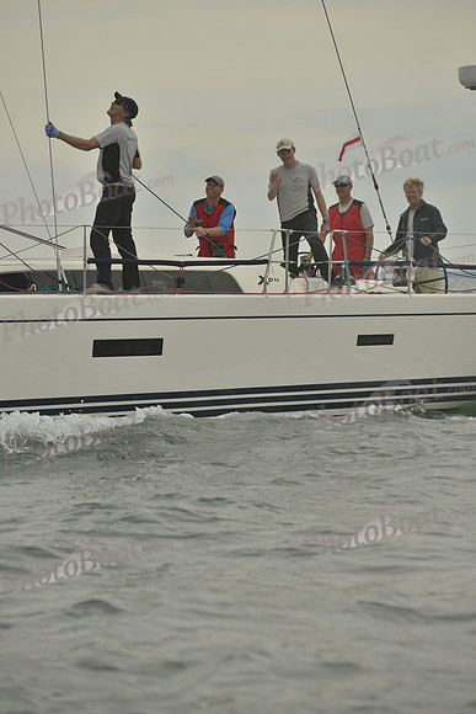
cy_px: 357
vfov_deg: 13.2
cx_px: 238
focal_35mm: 155
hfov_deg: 8.9
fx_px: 3072
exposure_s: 1/1250
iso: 400
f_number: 5.6
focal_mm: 155
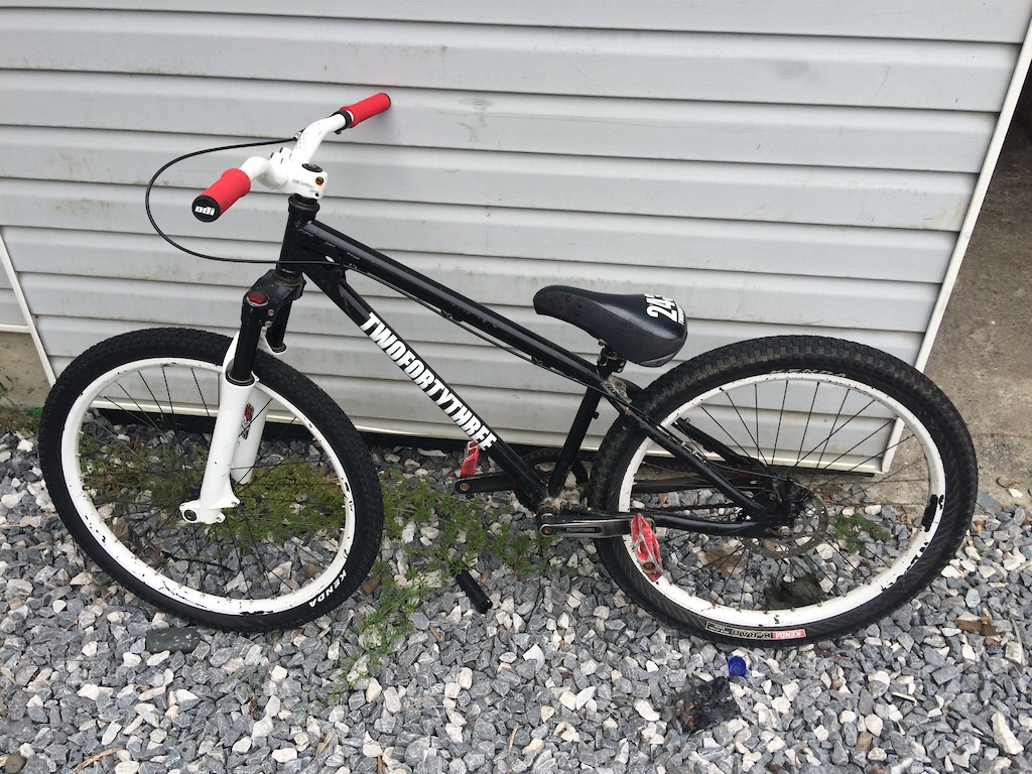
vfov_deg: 48.2
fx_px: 865
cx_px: 516
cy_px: 387
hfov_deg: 61.7
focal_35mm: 29
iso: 32
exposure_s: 1/383
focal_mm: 4.15
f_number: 2.2
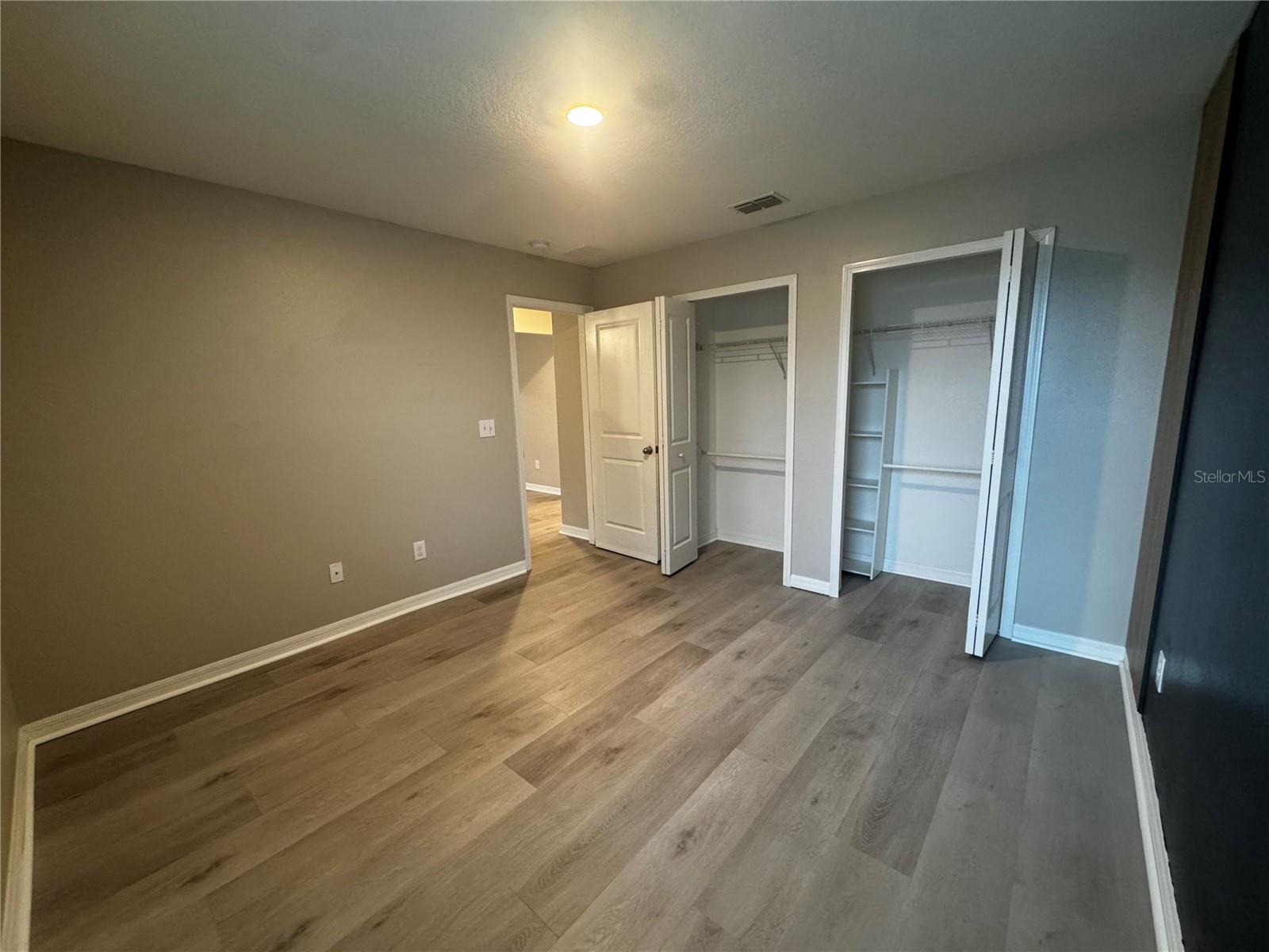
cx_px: 634
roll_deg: +1.7
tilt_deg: -10.0
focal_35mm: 14
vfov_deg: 85.7
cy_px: 476
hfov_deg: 102.1
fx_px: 513
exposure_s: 1/60
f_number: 2.2
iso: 320
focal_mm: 2.22
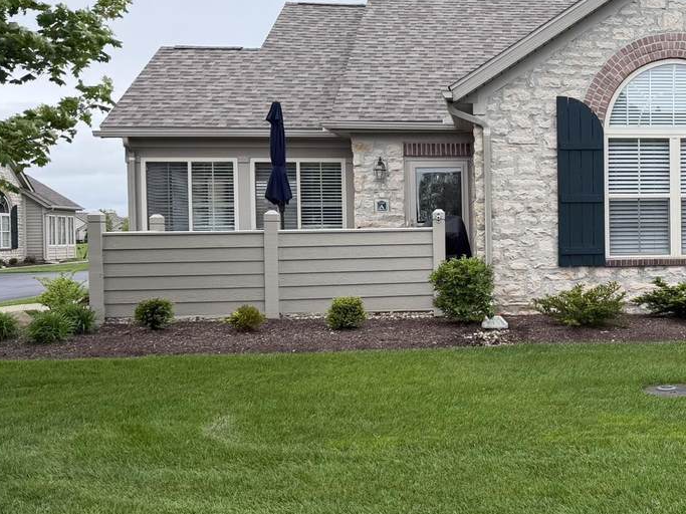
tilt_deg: -1.2
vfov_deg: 32.2
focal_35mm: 45
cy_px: 248
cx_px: 598
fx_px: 892
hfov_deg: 39.5
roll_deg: +0.4
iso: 80
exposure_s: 1/329
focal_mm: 6.76
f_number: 1.78
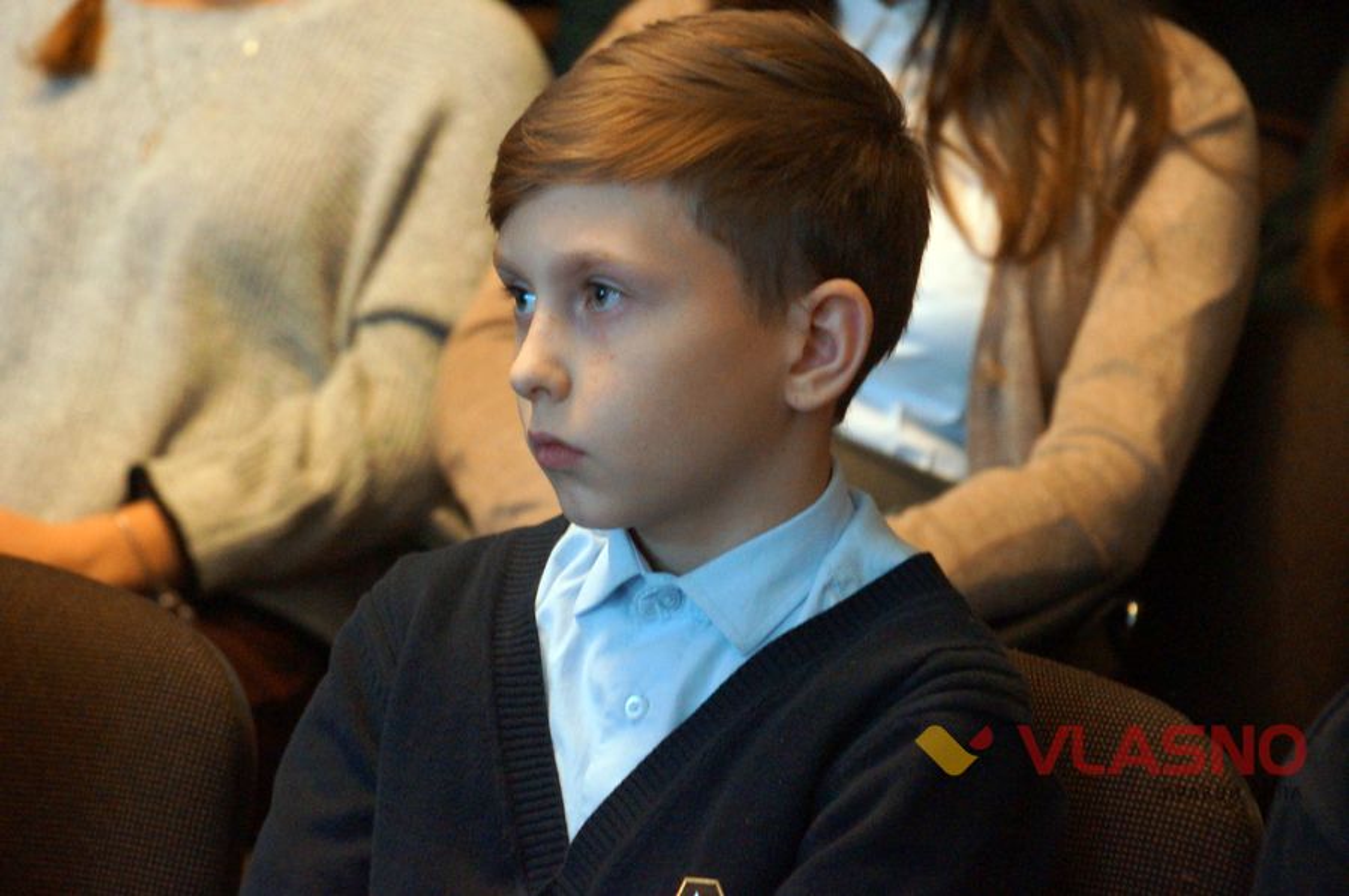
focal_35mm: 202
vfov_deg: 6.8
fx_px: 7580
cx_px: 674
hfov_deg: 10.2
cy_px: 448
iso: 3200
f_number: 5.6
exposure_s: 1/50
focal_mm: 135
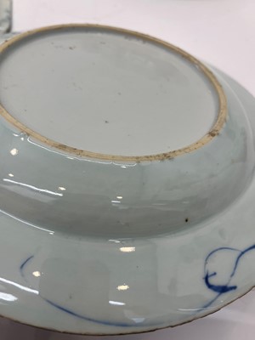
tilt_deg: -72.4
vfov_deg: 67.3
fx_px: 255
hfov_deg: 53.1
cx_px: 128
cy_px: 170
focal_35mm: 26
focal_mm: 5.1
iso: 40
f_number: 1.6
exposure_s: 1/200
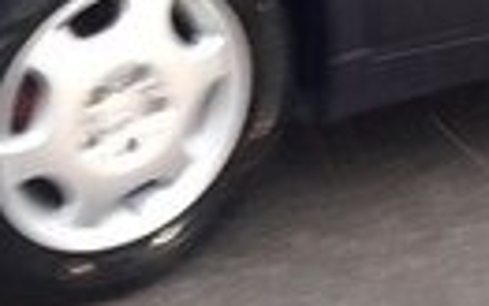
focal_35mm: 149
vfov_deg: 8.7
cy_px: -106
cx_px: 239
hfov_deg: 14.0
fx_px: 1987
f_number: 1.9
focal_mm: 3.7
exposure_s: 1/25
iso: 160
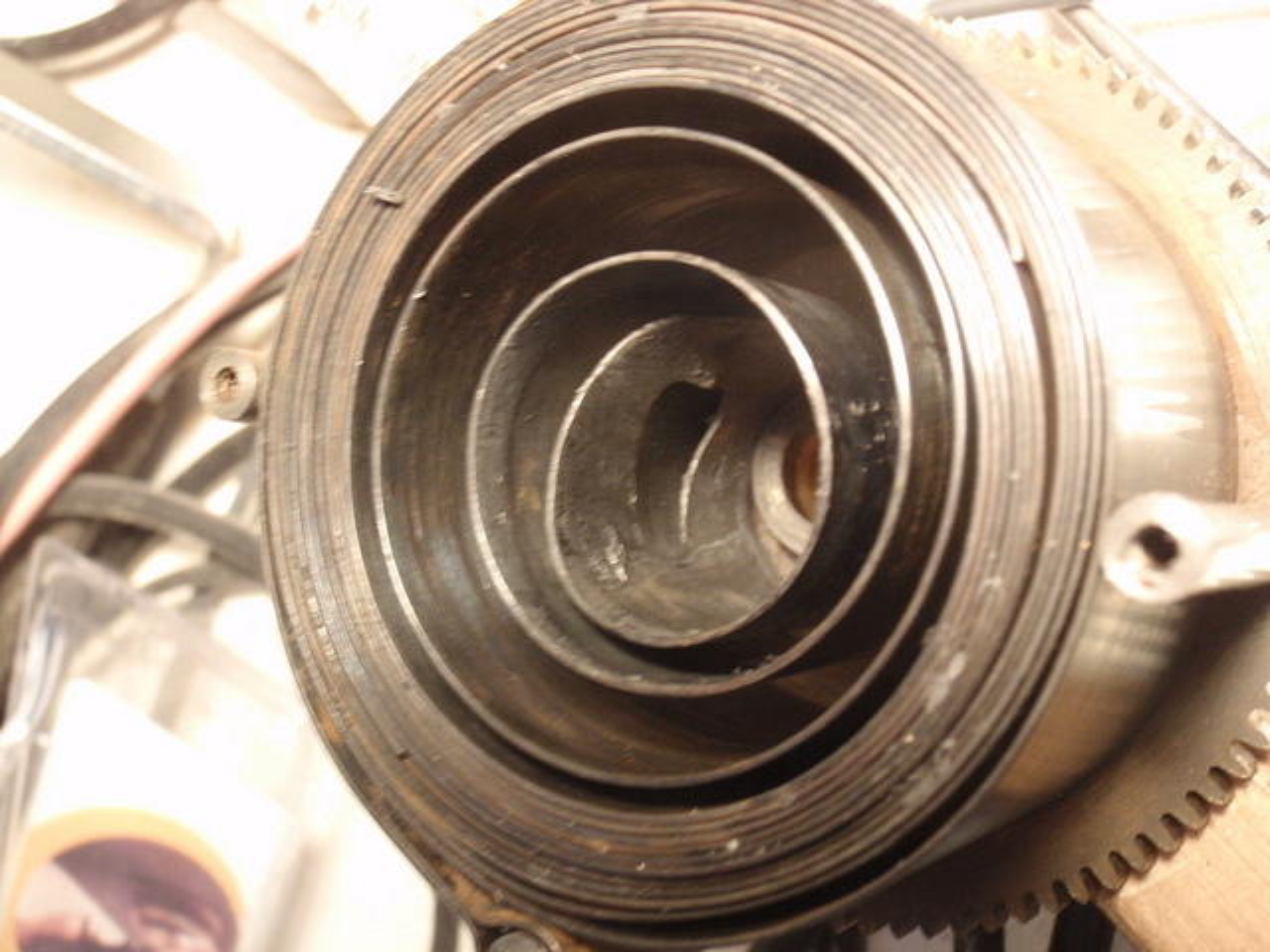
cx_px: 635
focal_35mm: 40
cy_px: 476
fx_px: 1468
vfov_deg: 36.0
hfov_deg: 46.8
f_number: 3.9
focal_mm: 7.25
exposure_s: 1/8
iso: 200
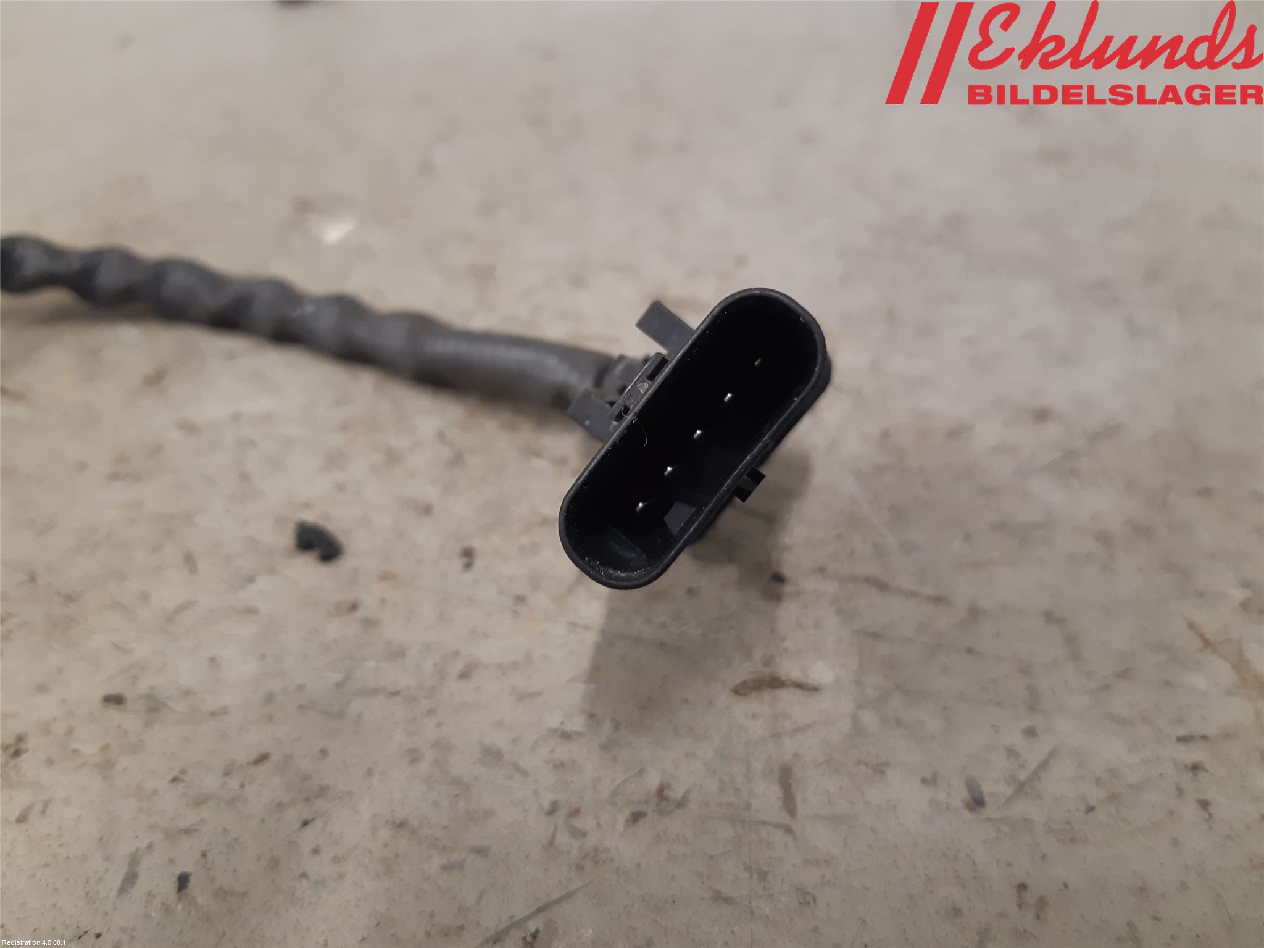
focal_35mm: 26
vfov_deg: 53.1
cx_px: 632
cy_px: 474
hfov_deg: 67.3
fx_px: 949
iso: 200
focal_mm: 3.93
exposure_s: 1/50
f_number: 1.7
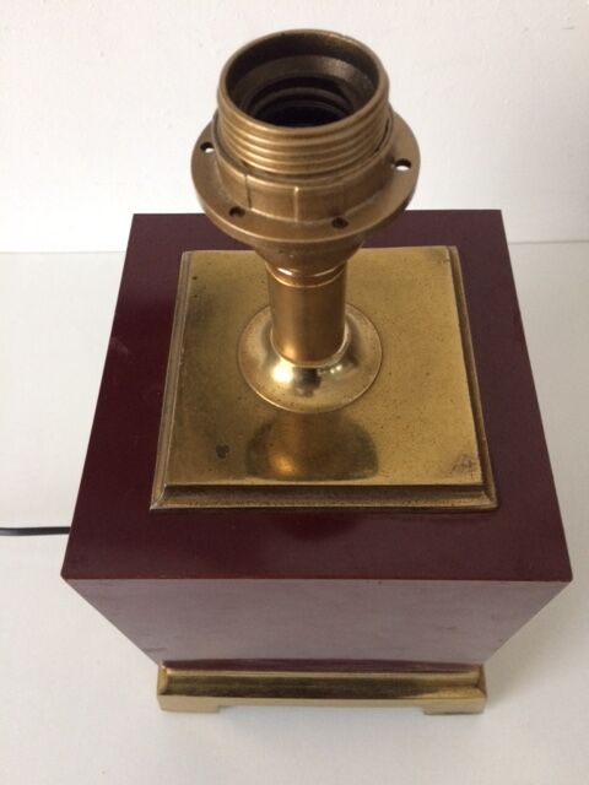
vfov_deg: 61.7
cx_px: 294
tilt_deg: -60.1
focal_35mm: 29
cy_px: 392
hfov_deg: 48.2
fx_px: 658
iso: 320
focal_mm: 4.15
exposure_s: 1/33
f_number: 2.2
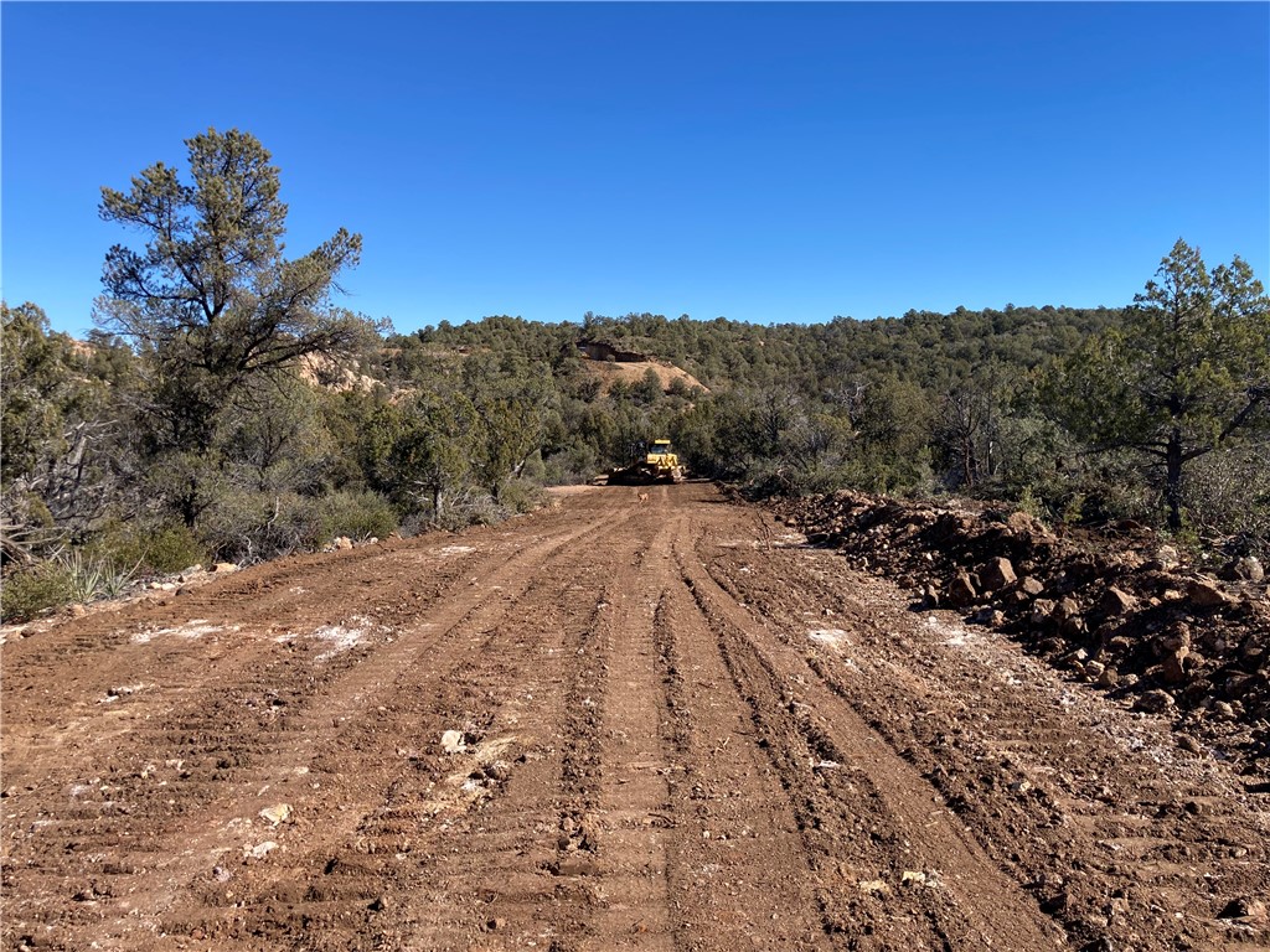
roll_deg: +0.9
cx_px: 635
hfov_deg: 63.4
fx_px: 1027
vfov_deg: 49.7
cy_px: 476
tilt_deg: -4.0
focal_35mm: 28
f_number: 1.8
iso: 20
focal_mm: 3.99
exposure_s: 1/1389
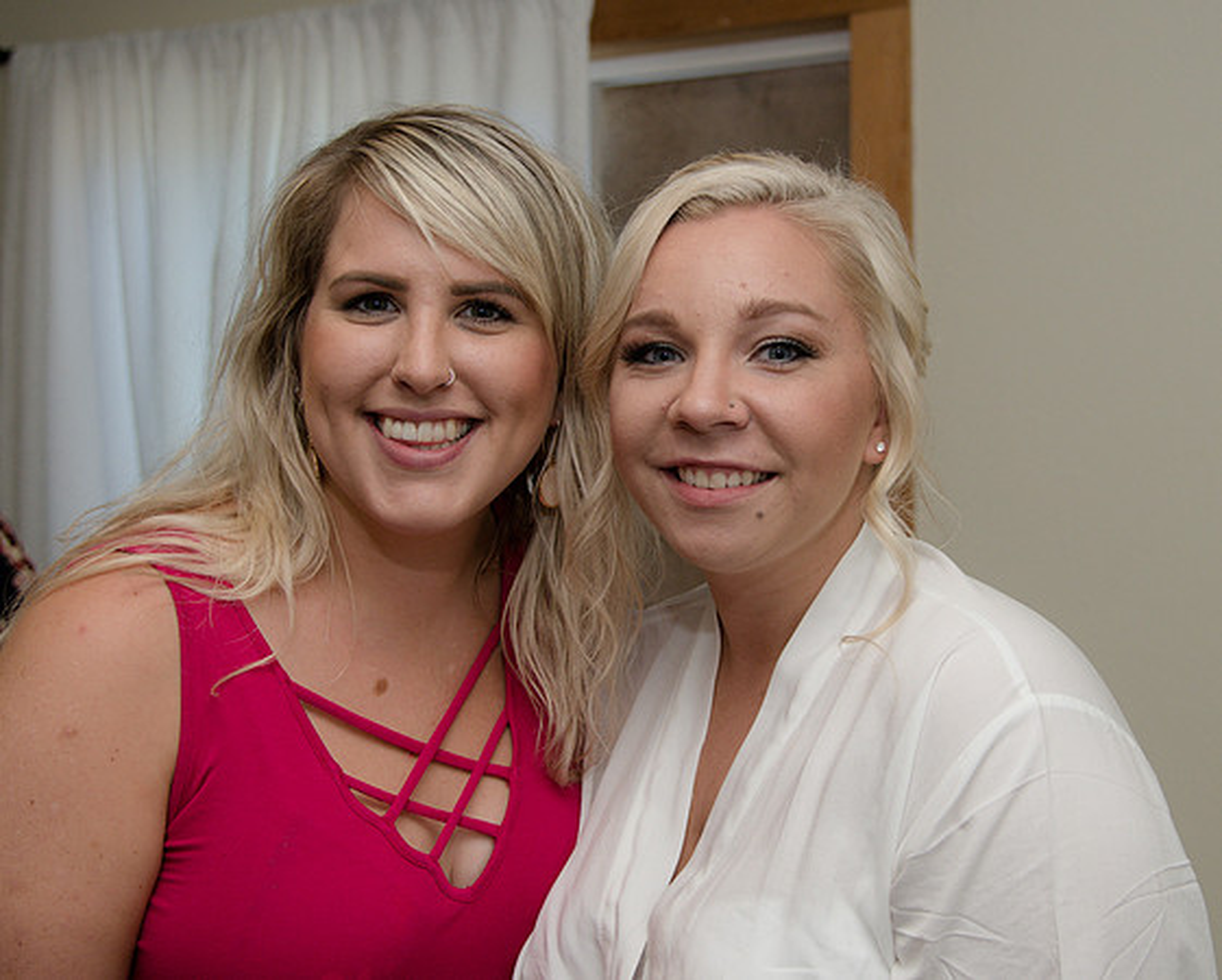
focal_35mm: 54
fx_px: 1945
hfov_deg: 34.8
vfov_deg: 28.3
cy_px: 462
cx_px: 699
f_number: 4
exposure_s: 1/320
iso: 200
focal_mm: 32
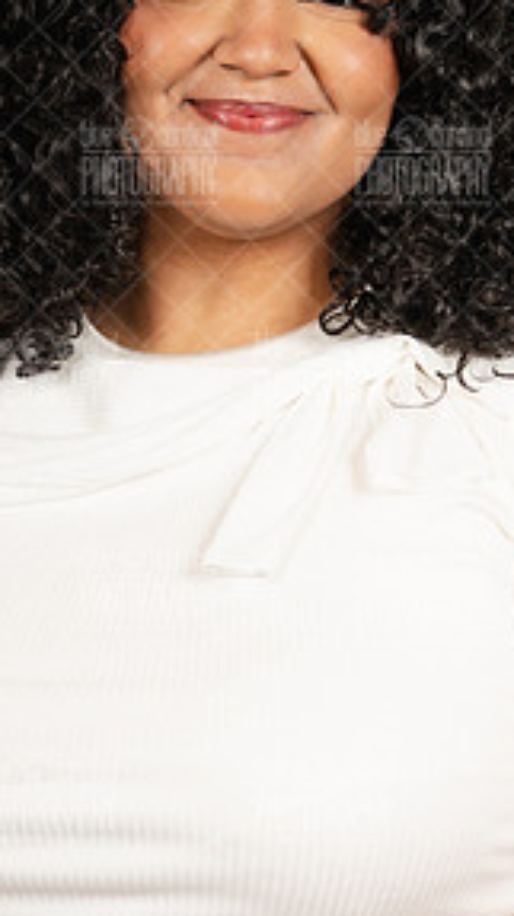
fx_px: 2792
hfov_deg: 10.5
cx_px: 243
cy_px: 373
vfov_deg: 18.6
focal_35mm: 115
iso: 64
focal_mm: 70
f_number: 3.2
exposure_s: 1/160
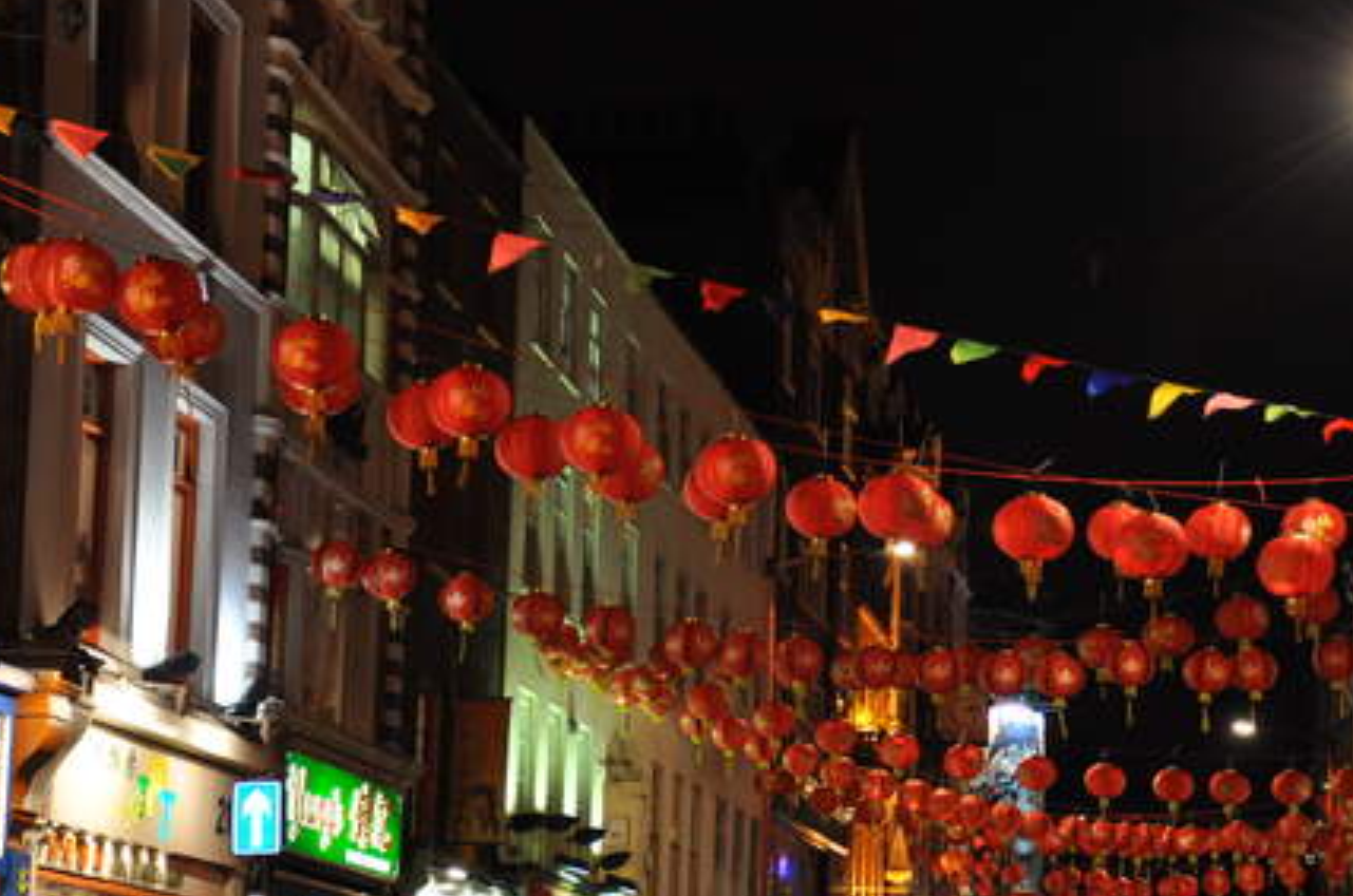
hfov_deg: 22.6
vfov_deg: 15.1
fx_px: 3376
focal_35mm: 90
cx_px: 868
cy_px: 632
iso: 640
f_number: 5
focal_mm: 40
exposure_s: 1/20
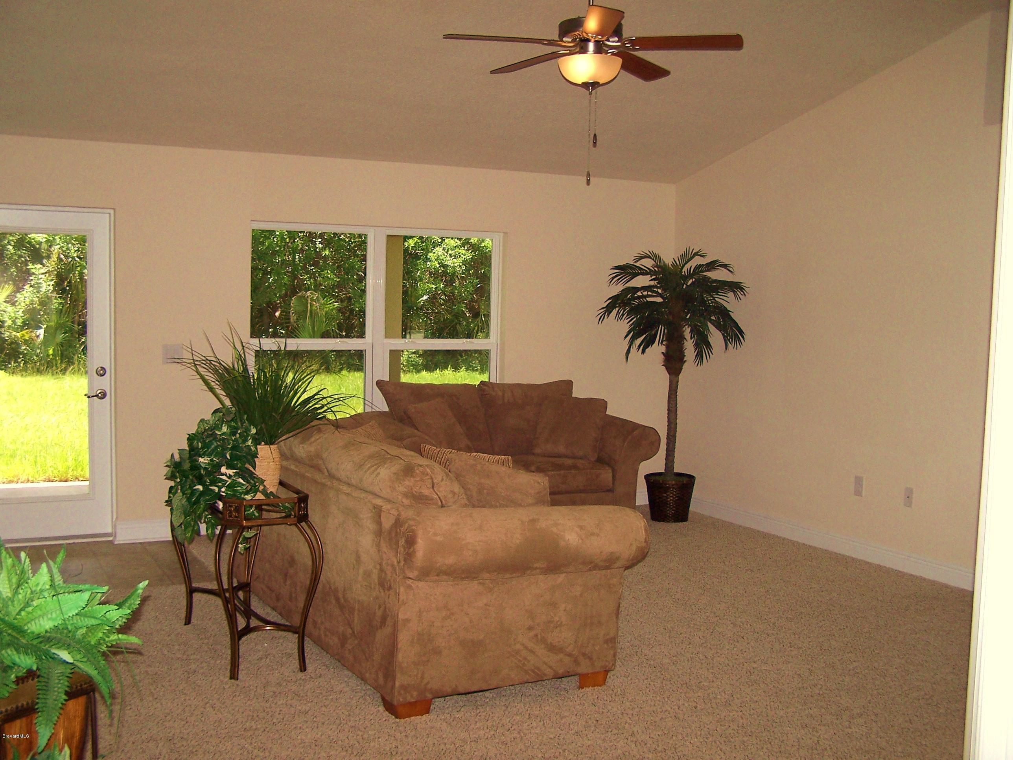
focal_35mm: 38
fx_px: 1112
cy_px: 380
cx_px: 506
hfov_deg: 49.0
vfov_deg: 37.7
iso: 80
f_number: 2.8
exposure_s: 1/500
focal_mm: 6.3
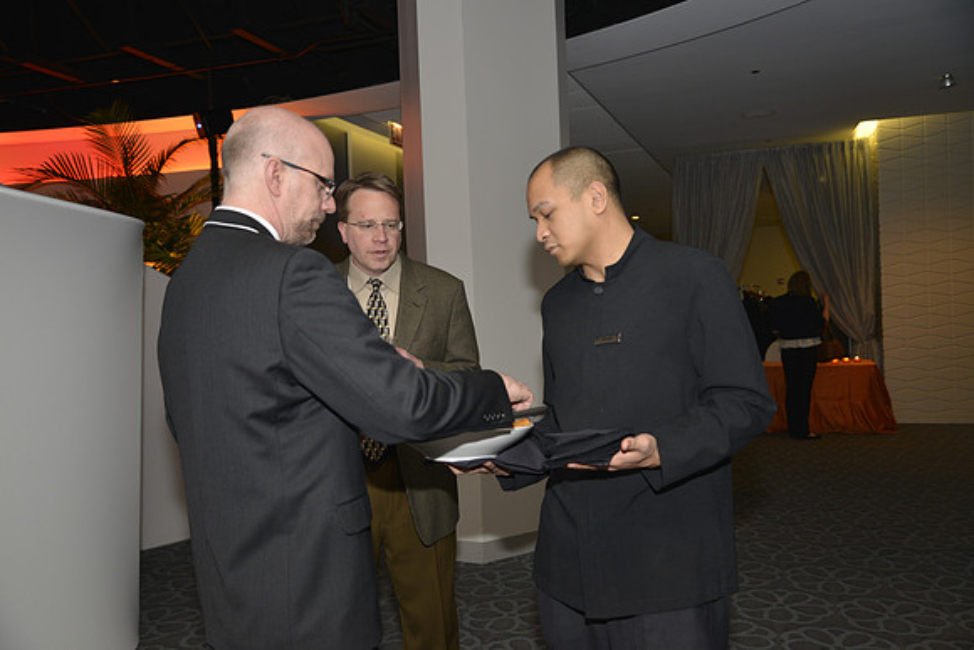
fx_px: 866
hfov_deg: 58.7
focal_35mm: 32
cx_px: 487
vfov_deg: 41.1
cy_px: 325
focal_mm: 32
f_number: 4
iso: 800
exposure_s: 1/60
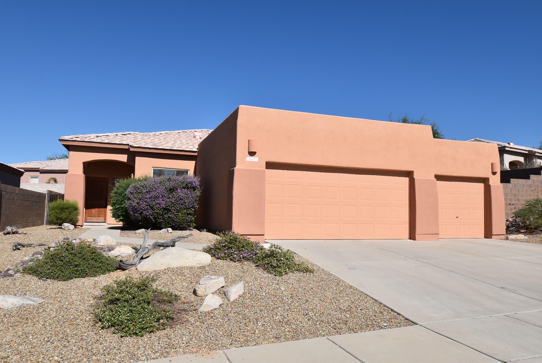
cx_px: 271
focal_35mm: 27
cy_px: 182
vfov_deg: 48.0
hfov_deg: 67.3
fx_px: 407
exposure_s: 1/400
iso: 200
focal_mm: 18
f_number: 10
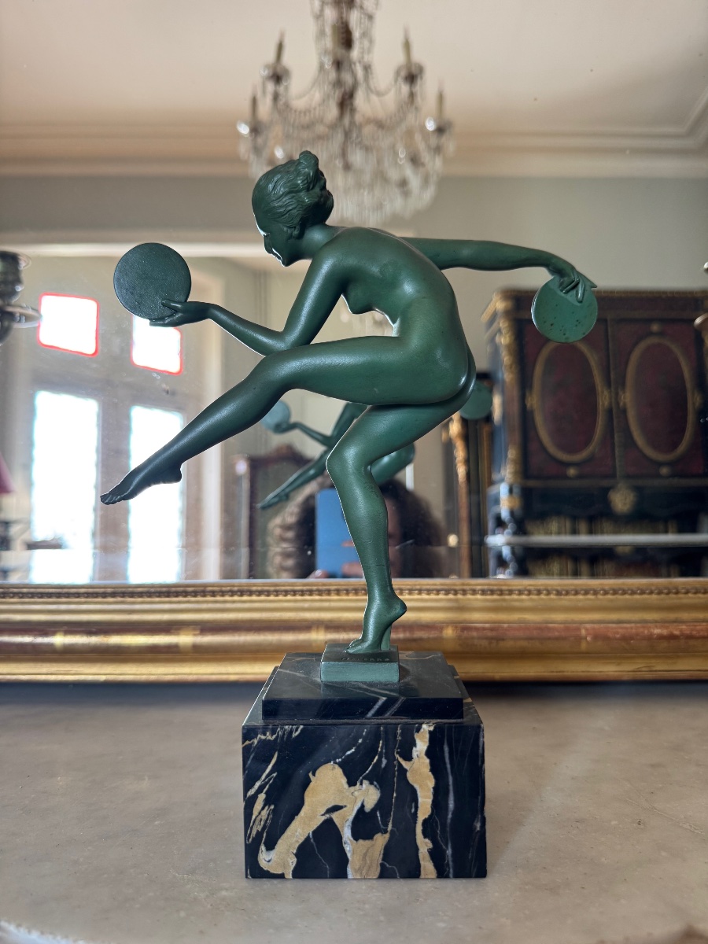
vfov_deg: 71.6
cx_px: 354
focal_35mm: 24
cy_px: 472
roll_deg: +0.3
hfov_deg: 56.8
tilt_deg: +1.6
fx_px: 654
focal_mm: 6.76
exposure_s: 1/104
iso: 200
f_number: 1.78
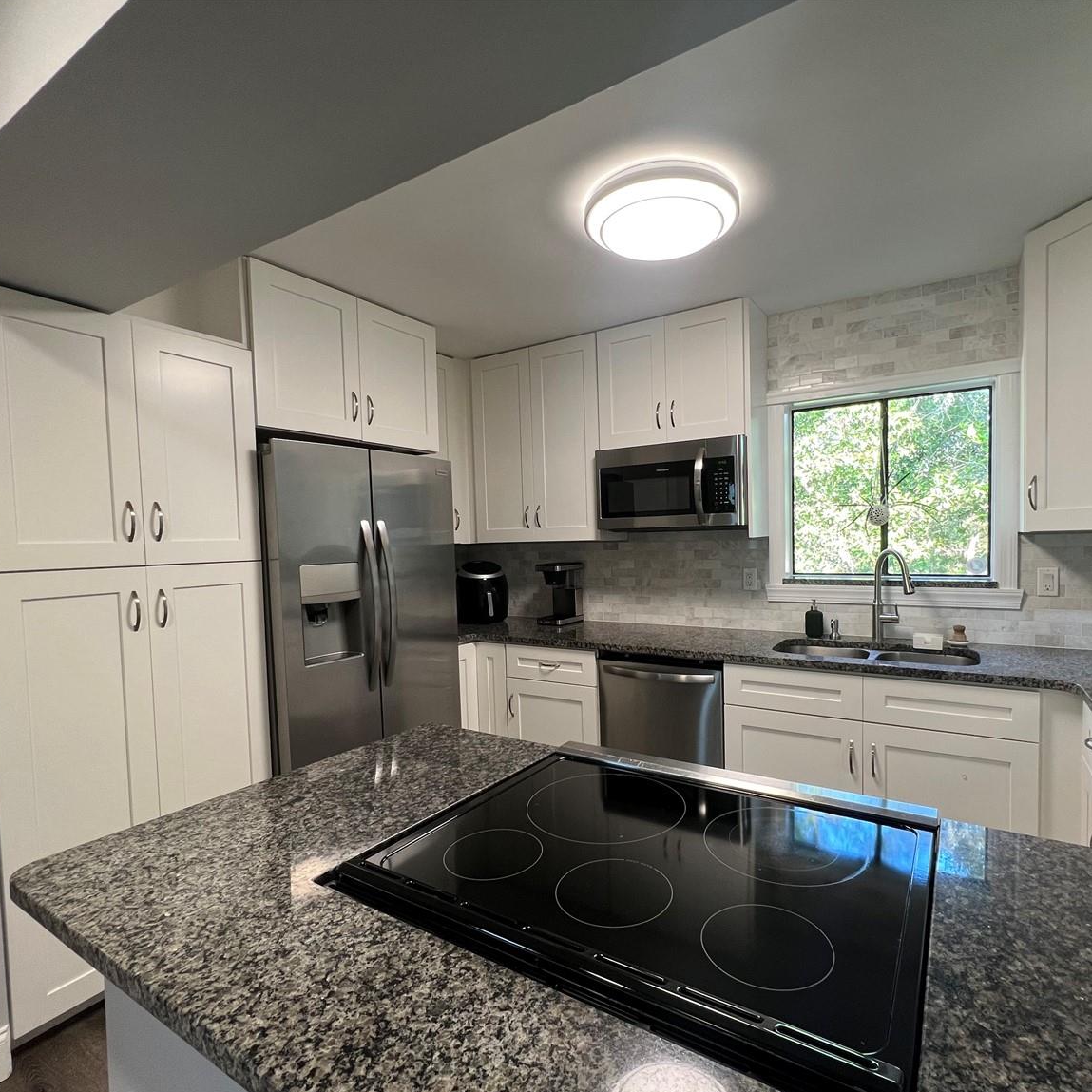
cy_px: 566
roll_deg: +1.6
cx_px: 594
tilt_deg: -3.4
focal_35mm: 16
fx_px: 571
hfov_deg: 87.2
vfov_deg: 87.4
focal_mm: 1.57
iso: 125
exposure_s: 1/60
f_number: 1.8
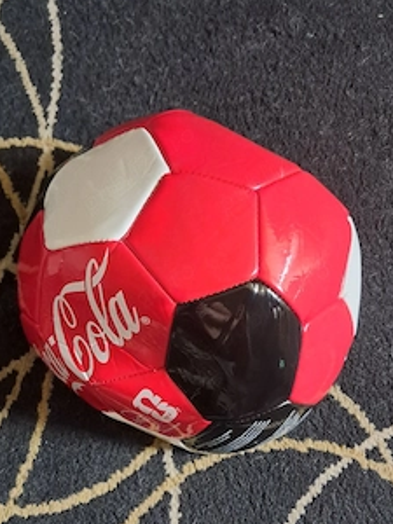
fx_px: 545
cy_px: 327
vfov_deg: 50.8
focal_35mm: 36
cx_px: 173
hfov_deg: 39.6
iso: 800
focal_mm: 4
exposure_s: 1/25
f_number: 1.8
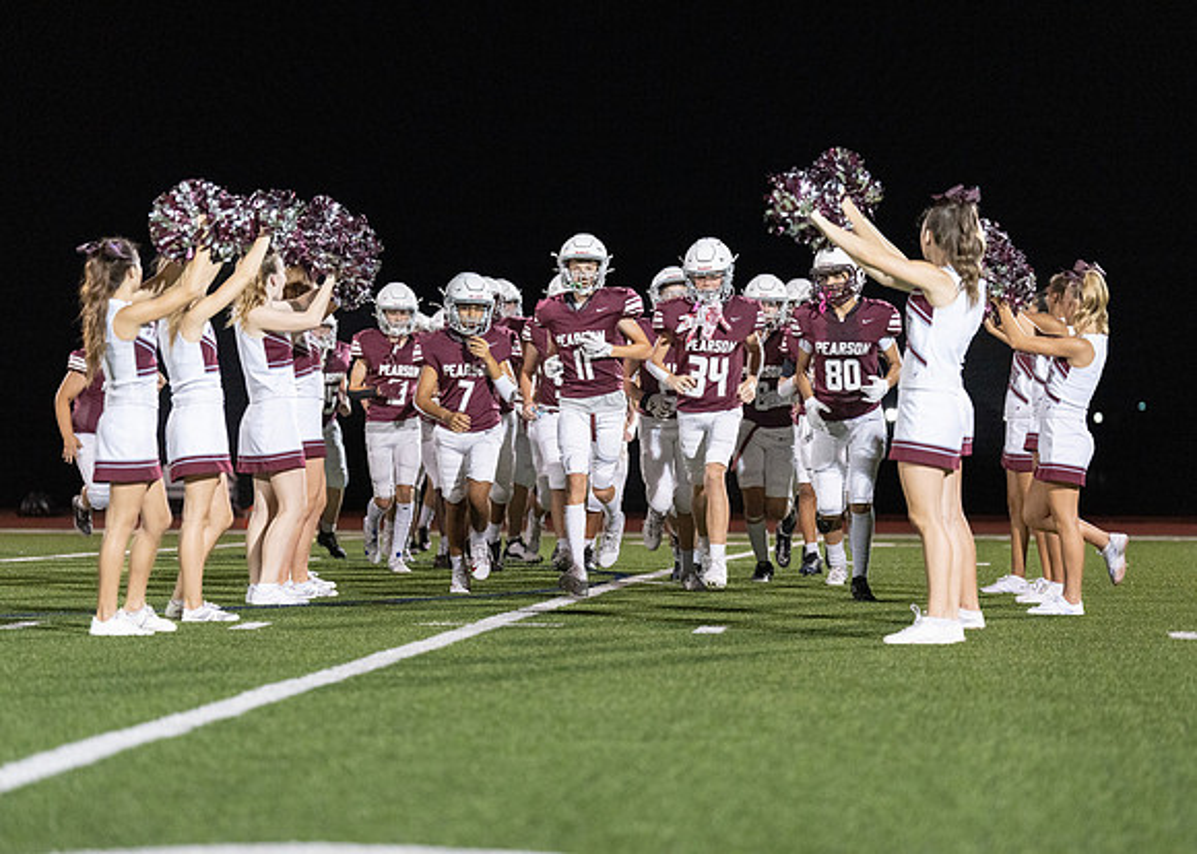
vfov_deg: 11.2
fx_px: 4345
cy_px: 427
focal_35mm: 128
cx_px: 598
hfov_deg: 15.7
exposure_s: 1/1000
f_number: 2.8
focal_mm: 122
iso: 3200
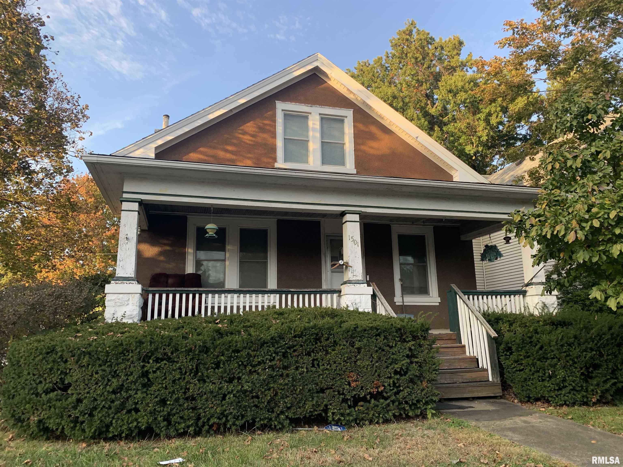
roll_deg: +1.4
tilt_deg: +11.6
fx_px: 468
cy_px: 234
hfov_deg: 67.3
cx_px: 312
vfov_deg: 53.1
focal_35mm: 26
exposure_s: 1/244
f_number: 1.8
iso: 25
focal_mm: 4.25
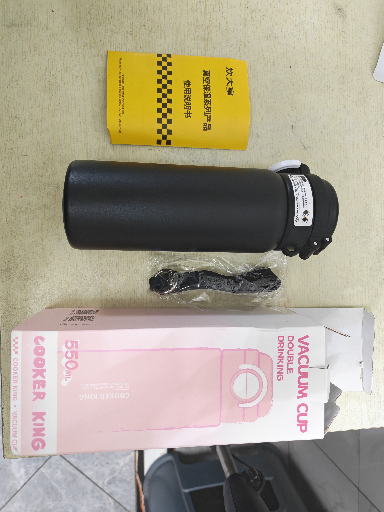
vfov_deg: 71.6
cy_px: 256
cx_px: 192
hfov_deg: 56.8
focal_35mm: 24
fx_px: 355
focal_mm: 6.67
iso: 800
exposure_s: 1/50
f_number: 1.95
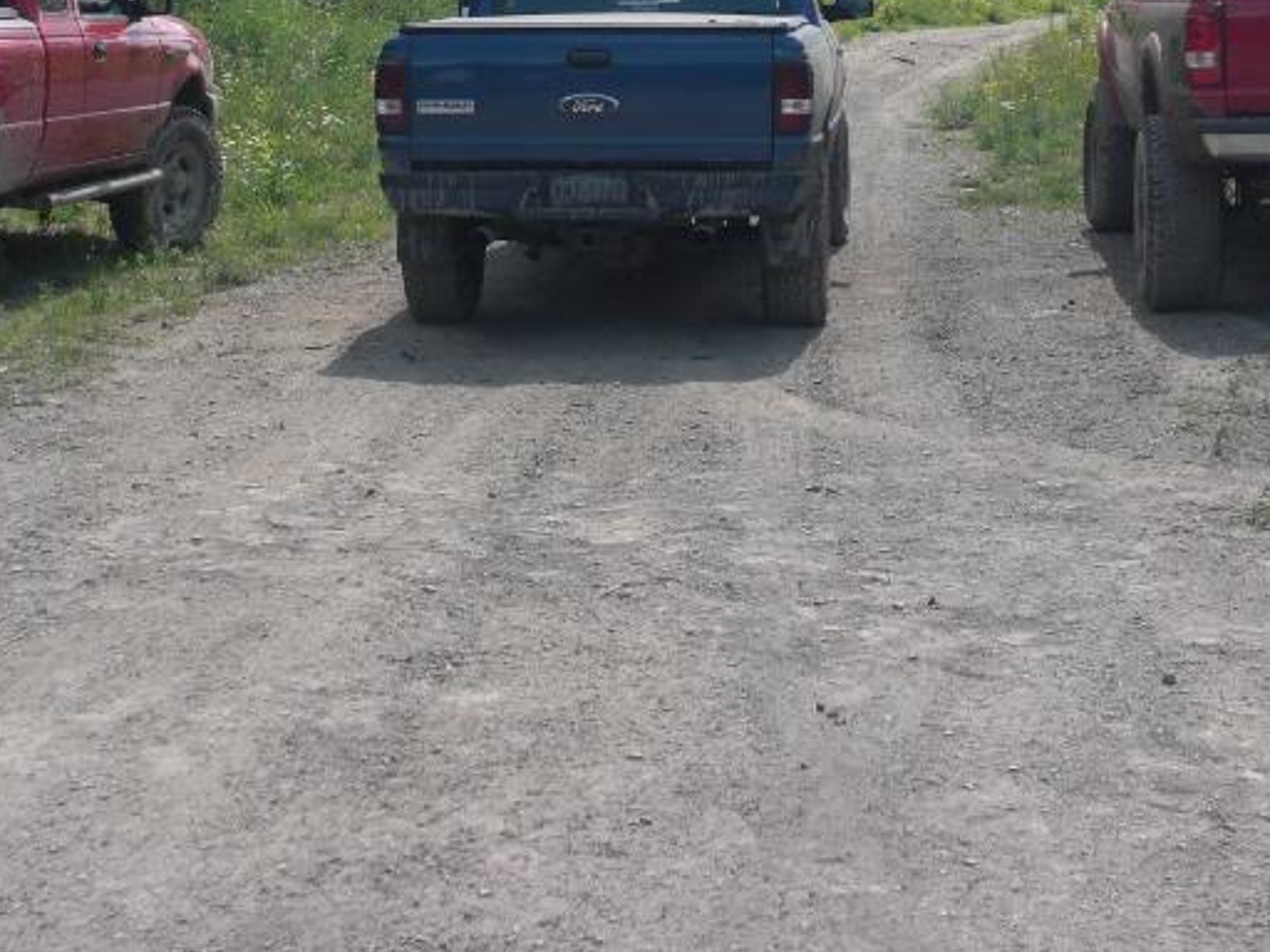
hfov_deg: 27.0
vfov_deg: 19.8
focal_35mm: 72
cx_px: 523
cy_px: 2
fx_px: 2642
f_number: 2.8
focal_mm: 6.3
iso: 50
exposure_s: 1/500
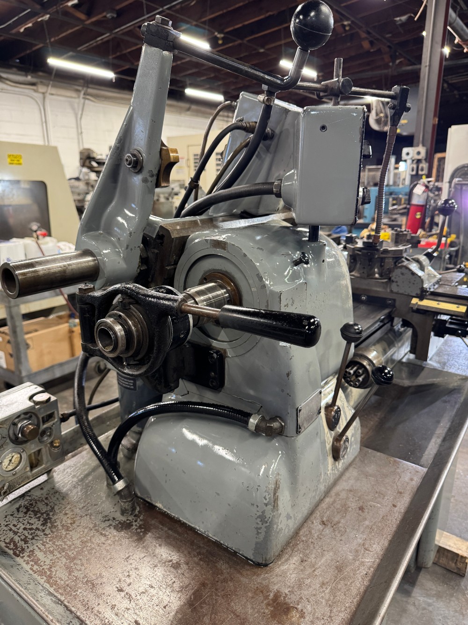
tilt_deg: -16.4
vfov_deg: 71.6
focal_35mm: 24
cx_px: 234
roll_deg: +1.4
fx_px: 433
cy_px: 312
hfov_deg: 56.8
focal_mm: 6.76
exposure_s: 1/60
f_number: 1.78
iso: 250
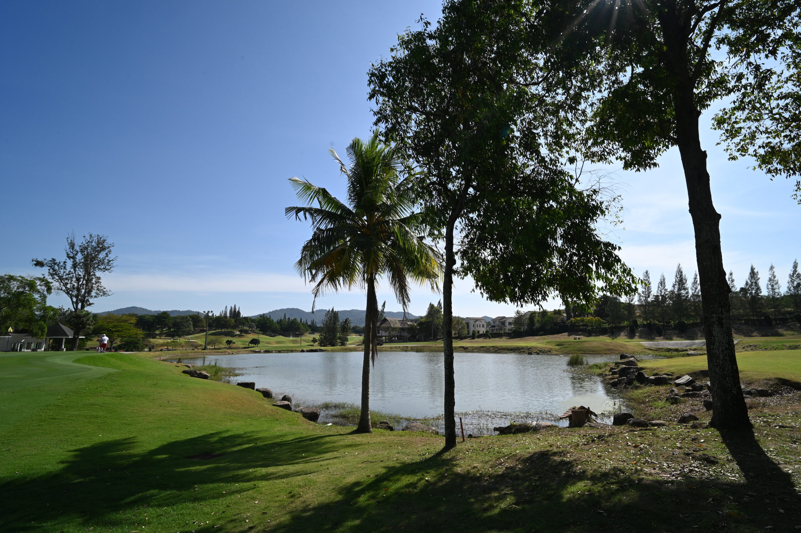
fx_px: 356
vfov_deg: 73.7
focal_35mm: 16
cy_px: 266
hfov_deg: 96.8
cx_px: 400
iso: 160
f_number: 11
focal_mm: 16
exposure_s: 1/250
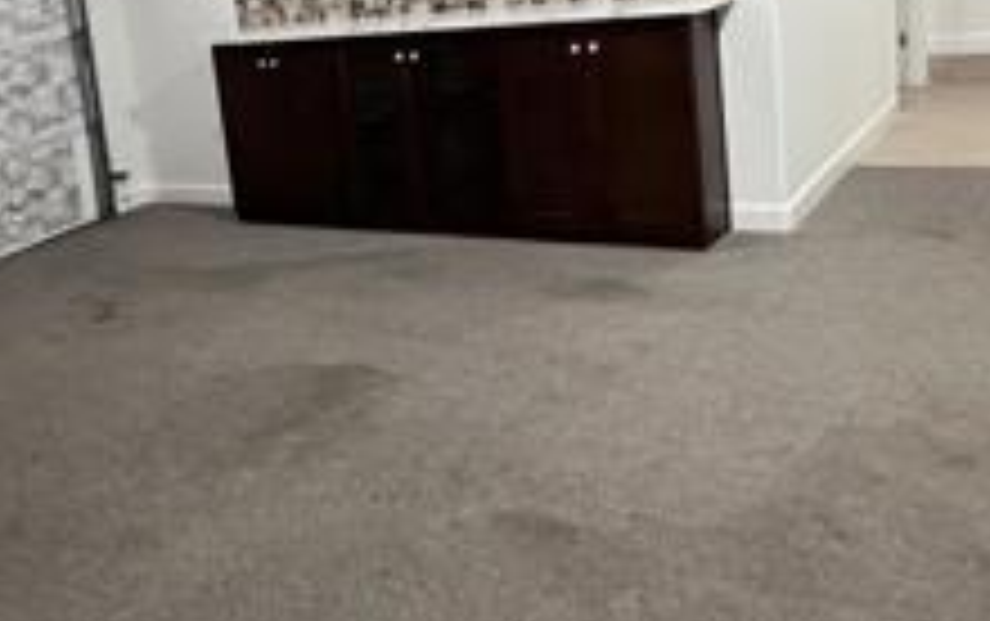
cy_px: 148
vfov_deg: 31.4
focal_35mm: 40
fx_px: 1080
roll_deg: +8.5
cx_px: 284
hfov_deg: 47.9
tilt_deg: -11.3
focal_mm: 1.57
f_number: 1.8
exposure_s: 1/60
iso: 640
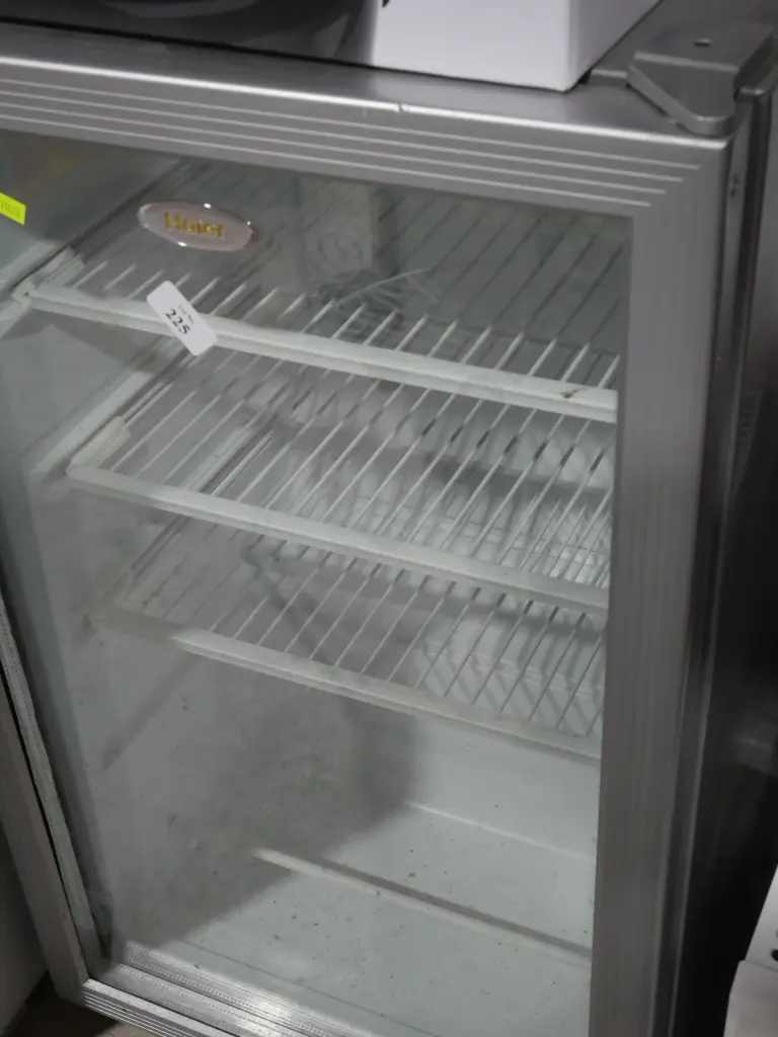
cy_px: 518
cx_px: 389
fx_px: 1498
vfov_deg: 38.2
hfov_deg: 29.1
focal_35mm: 50
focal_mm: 25
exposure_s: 1/60
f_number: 7.1
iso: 1250
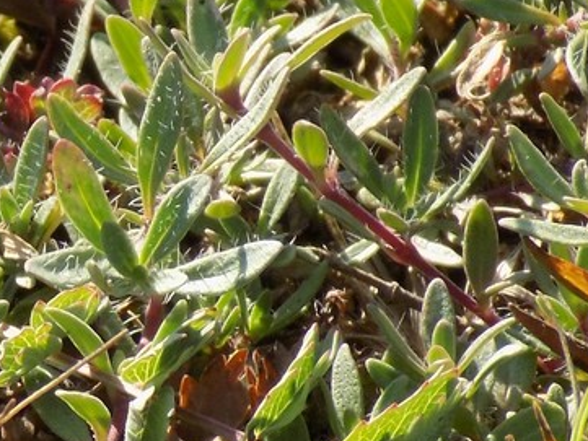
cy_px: 382
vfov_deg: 3.3
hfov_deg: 4.4
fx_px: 7629
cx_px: -55
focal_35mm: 449
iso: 80
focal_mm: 33.7
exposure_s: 1/160
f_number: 5.4
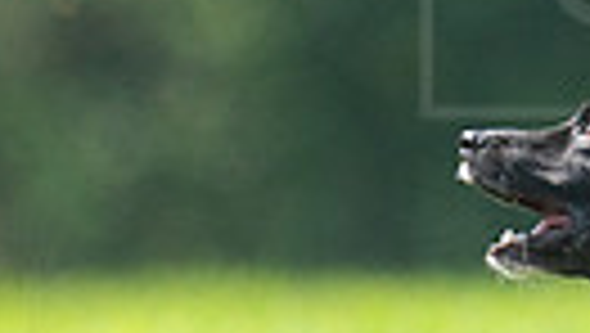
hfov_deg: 0.9
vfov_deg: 0.5
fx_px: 38290
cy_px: 47
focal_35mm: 2445
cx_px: 851
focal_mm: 529
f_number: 6.3
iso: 4000
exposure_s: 1/4000
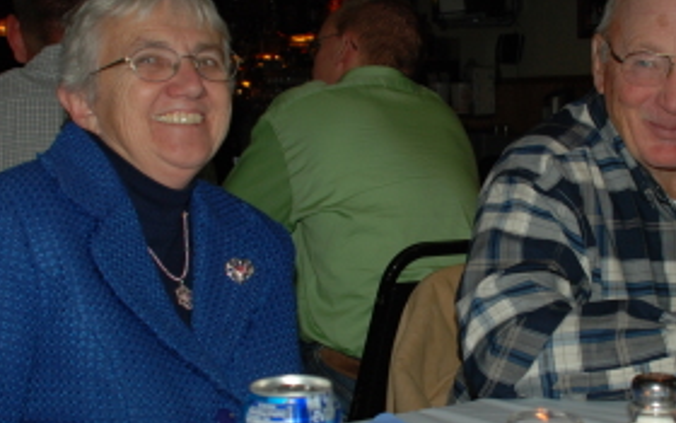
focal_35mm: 70
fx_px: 1290
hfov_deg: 29.2
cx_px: 456
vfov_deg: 18.6
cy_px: 225
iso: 200
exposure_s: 1/60
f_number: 3.8
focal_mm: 20
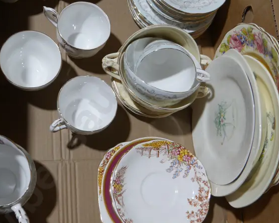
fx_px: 413
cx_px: 106
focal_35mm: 50
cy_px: 98
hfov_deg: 37.1
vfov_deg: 30.2
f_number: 3.5
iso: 200
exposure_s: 1/125
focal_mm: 14
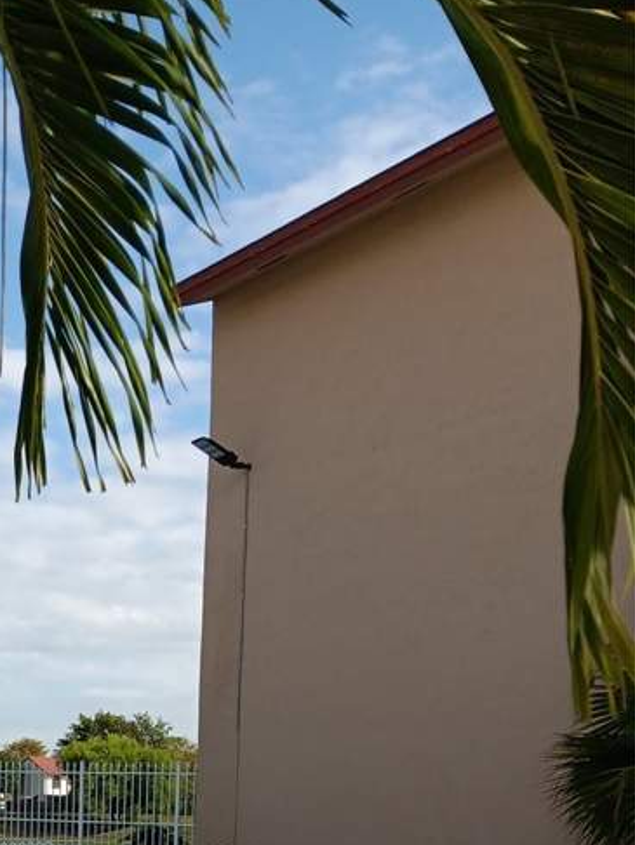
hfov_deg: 24.1
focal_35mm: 57
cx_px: -59
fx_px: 1393
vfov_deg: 30.8
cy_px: 887
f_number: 1.8
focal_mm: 3.98
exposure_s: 1/1000
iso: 20
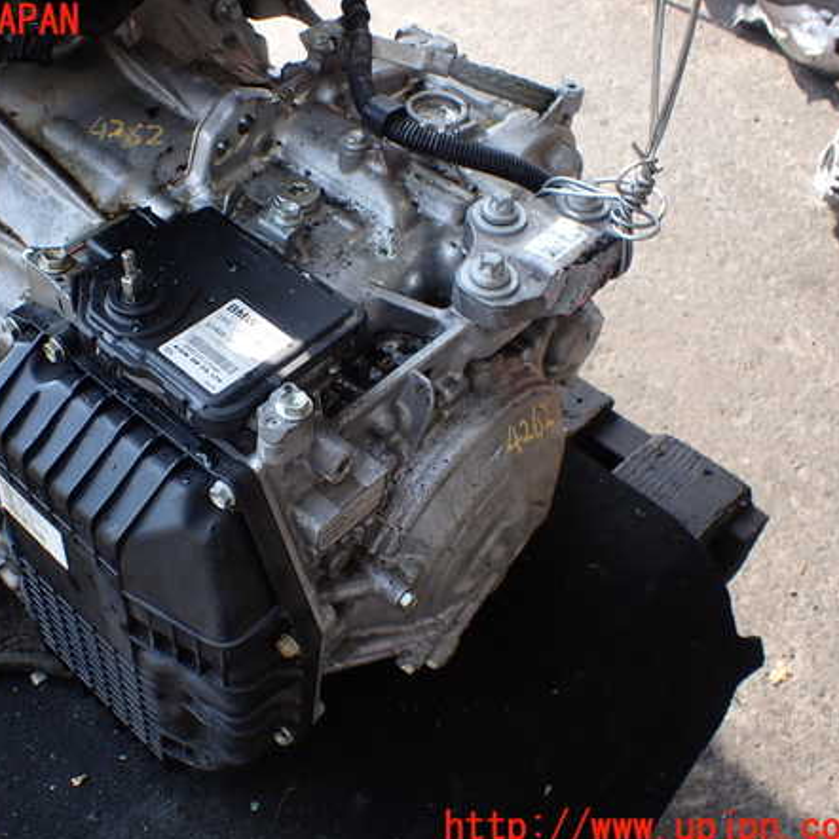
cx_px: 304
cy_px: 425
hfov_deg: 45.6
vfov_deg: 46.0
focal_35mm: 36
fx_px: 987
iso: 100
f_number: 3.2
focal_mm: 5.4
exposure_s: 1/200
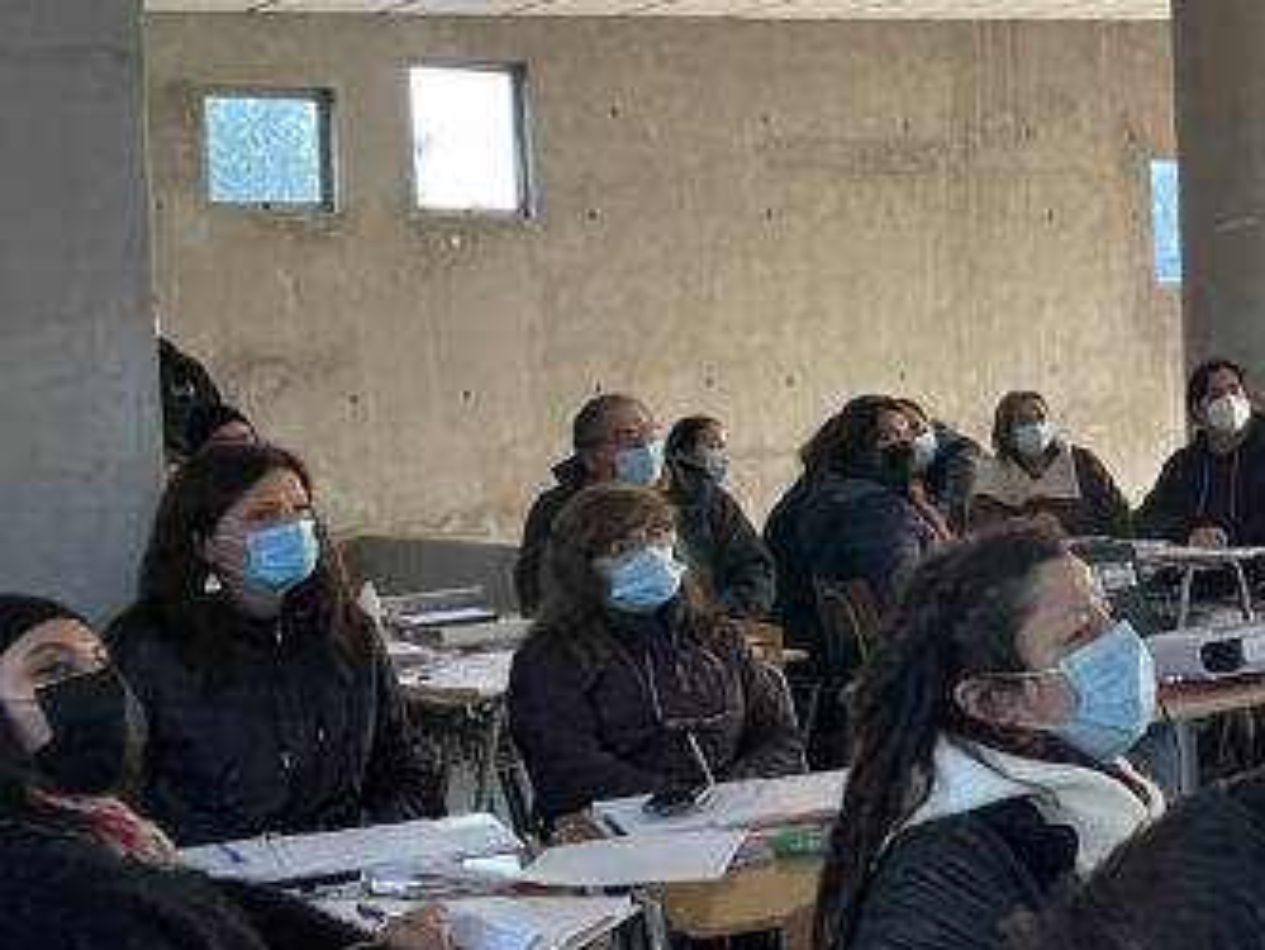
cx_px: 1337
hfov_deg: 29.5
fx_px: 2193
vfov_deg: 24.4
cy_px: 422
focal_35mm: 60
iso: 200
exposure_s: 1/50
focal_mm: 4.2
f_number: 1.6
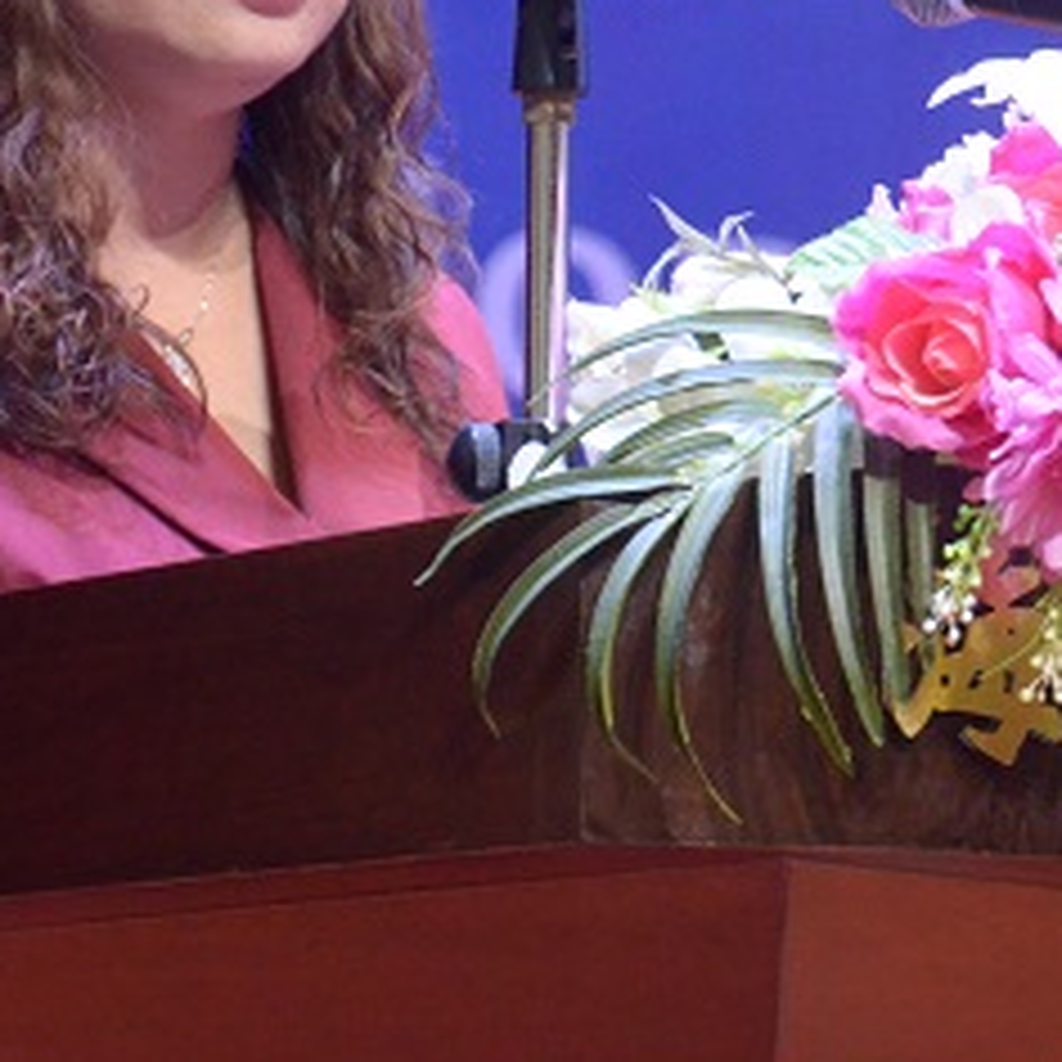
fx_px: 12044
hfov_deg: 5.0
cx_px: 837
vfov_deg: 5.0
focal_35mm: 347
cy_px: 61
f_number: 7.1
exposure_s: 1/80
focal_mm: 92
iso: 4000
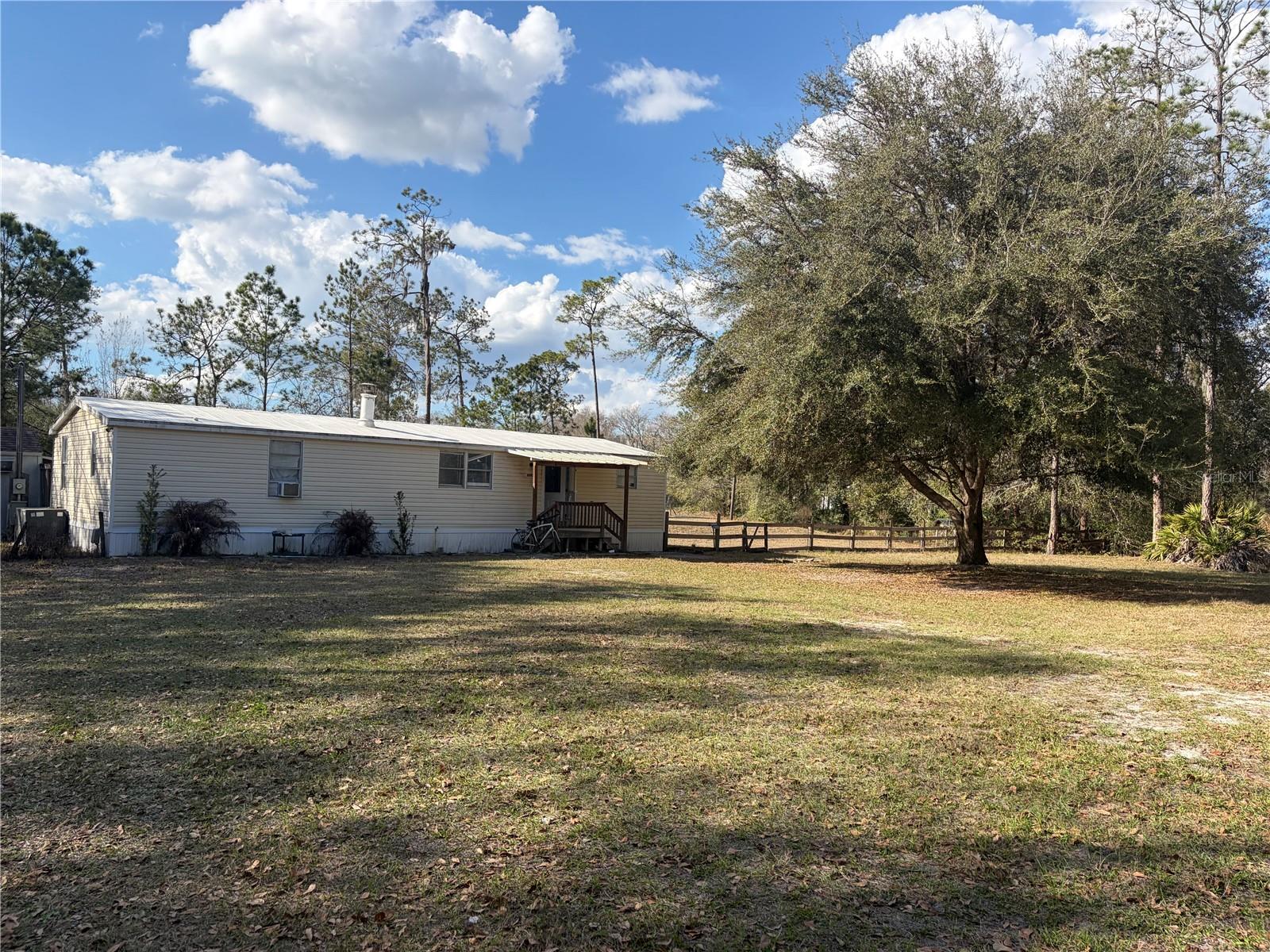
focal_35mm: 26
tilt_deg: +1.2
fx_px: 954
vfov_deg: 53.1
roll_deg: -1.2
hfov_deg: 67.3
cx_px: 635
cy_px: 476
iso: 50
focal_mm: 5.96
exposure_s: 1/2747
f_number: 1.6
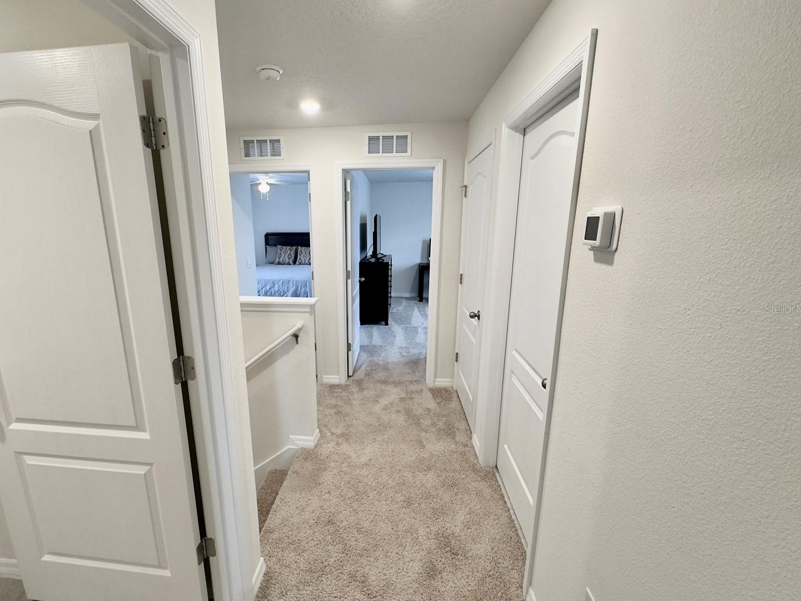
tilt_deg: -13.1
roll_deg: +0.7
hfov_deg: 94.2
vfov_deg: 78.1
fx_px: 370
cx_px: 361
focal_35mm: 16
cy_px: 309
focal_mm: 2.22
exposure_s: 1/120
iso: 200
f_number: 2.2
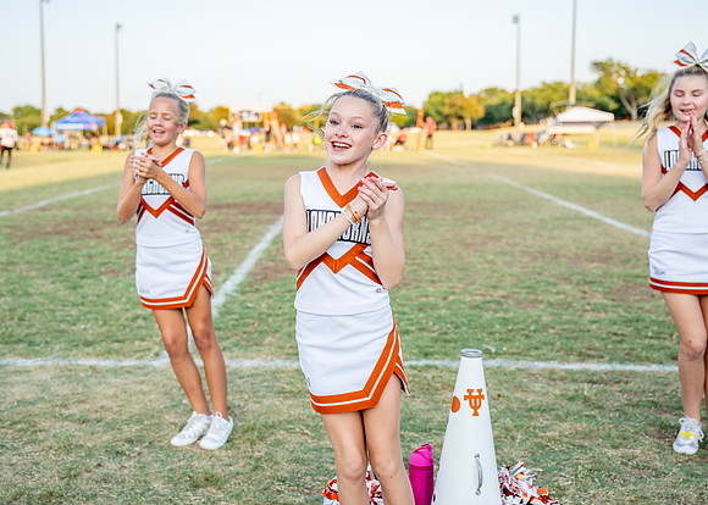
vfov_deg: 28.6
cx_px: 303
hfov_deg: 39.2
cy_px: 213
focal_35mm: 49
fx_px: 991
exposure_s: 1/800
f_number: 2.8
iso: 200
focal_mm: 39.7
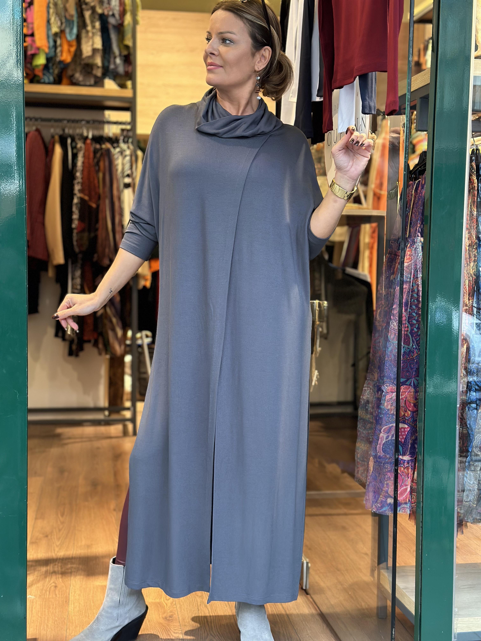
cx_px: 240
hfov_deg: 30.3
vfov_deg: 39.7
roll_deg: -1.9
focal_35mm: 48
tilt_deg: -4.2
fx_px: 889
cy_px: 320
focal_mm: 6.86
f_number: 1.78
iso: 250
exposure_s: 1/60
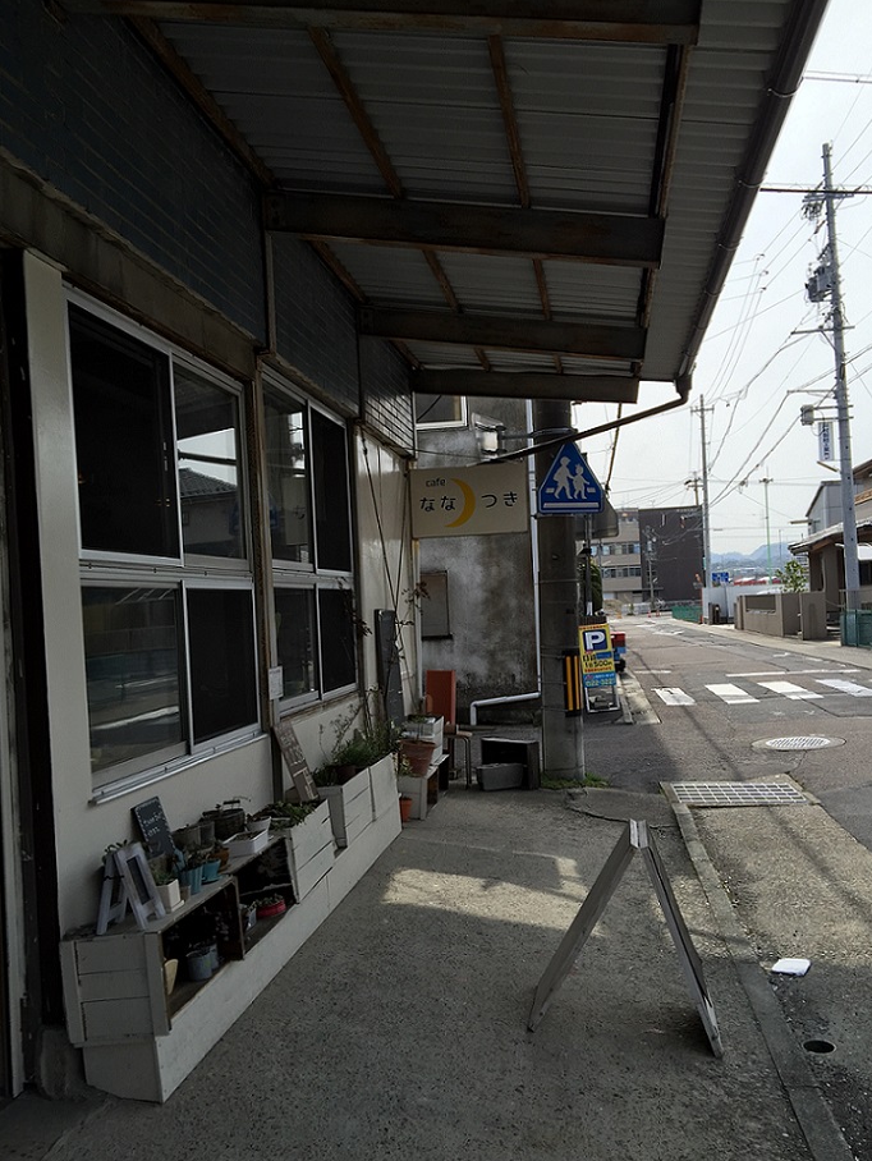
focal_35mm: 31
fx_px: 1040
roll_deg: +2.4
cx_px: 456
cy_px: 595
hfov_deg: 45.5
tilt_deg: +1.4
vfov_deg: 58.3
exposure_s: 1/1319
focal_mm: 4.15
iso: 32
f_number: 2.2
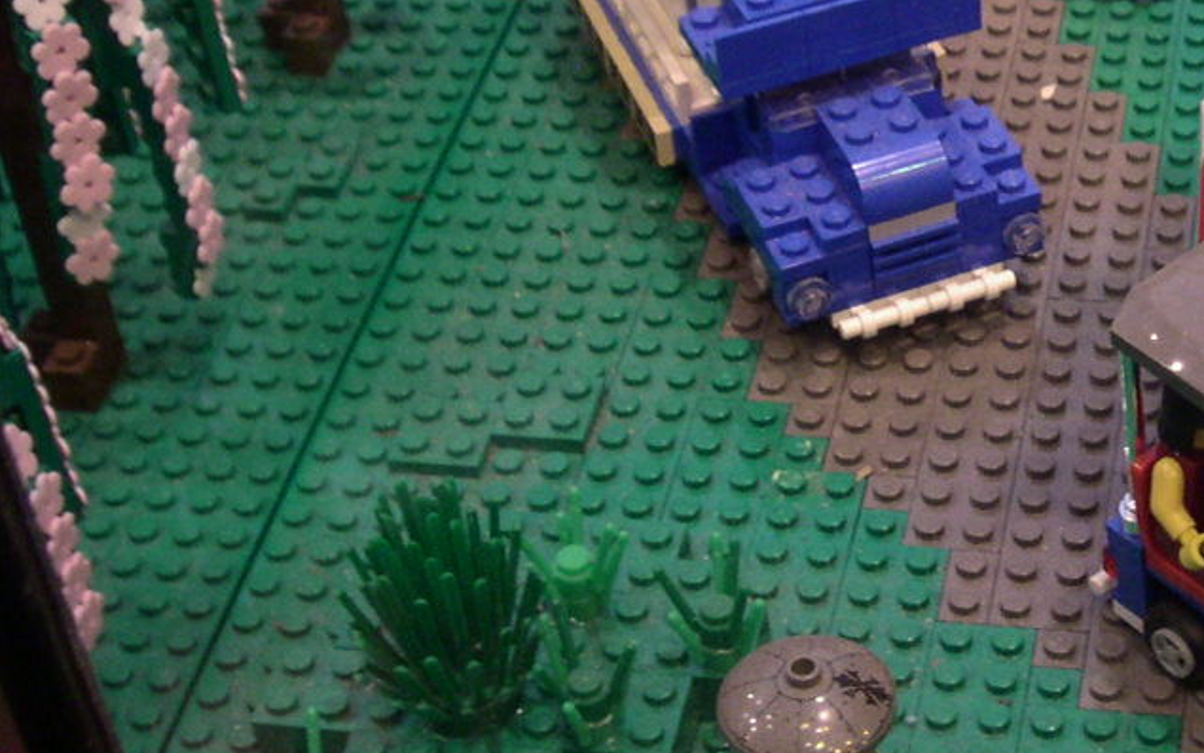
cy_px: 180
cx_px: 1212
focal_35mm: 79
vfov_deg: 16.4
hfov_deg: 24.9
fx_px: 2592
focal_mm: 5.7
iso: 100
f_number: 2.8
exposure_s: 1/6
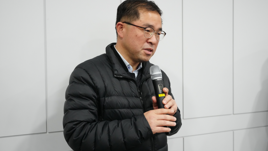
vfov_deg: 32.0
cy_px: 75
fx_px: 263
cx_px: 134
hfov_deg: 54.0
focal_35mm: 37
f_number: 4
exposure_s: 1/160
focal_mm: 35
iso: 4000
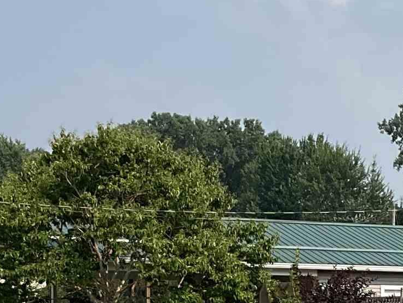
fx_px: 1409
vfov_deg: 11.8
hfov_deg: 16.1
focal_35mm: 121
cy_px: 419
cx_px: 337
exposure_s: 1/1912
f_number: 1.8
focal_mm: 3
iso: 25
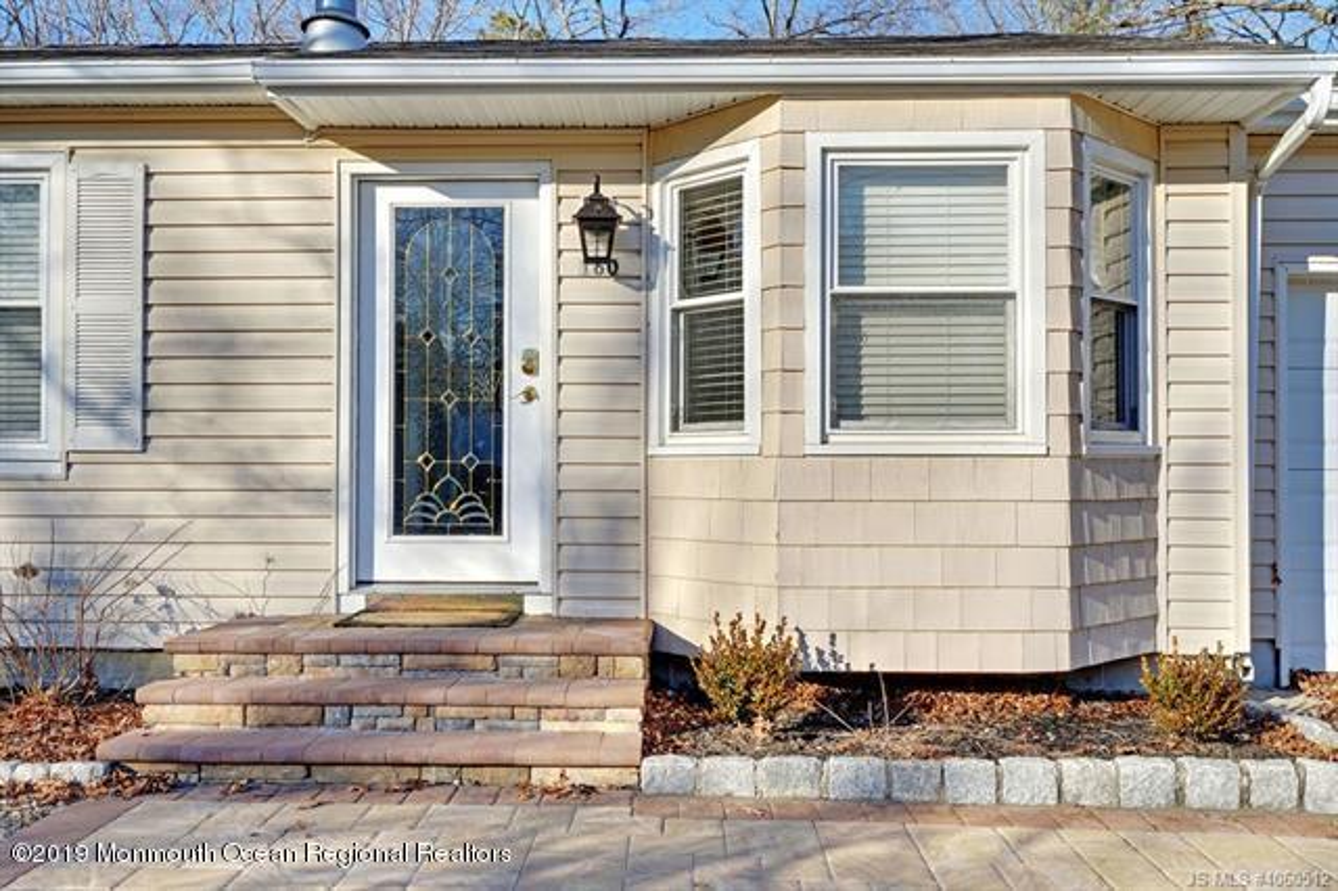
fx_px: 1226
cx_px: 669
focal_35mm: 33
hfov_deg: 57.2
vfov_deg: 39.9
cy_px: 446
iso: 100
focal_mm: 33
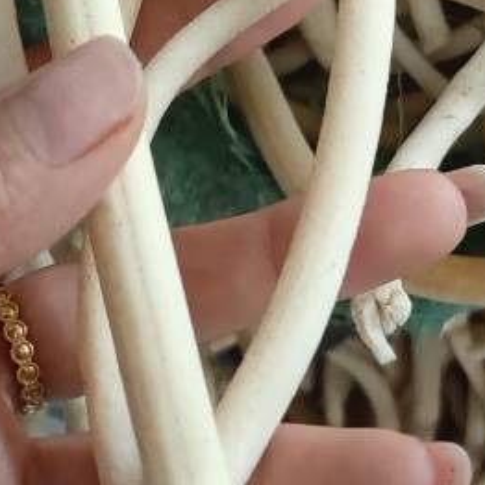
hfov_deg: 19.3
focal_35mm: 90
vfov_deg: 18.7
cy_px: -6
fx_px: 1427
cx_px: 305
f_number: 1.7
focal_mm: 4.69
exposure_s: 1/33
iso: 1000
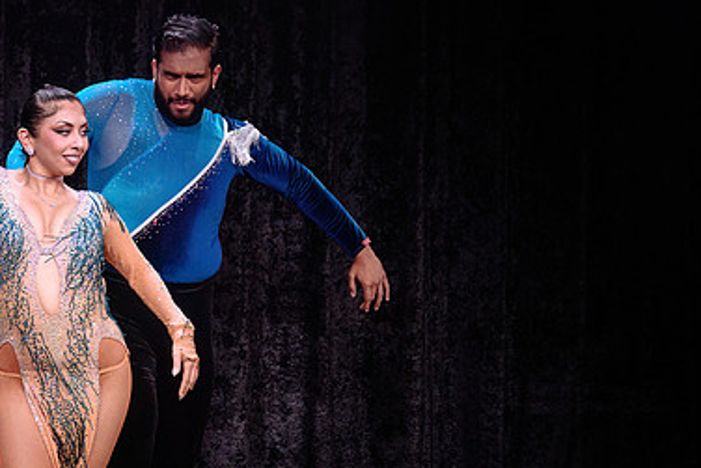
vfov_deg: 12.8
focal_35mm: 107
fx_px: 2084
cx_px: 78
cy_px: 265
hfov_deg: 18.8
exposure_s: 1/500
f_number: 3.2
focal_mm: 45
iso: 1600
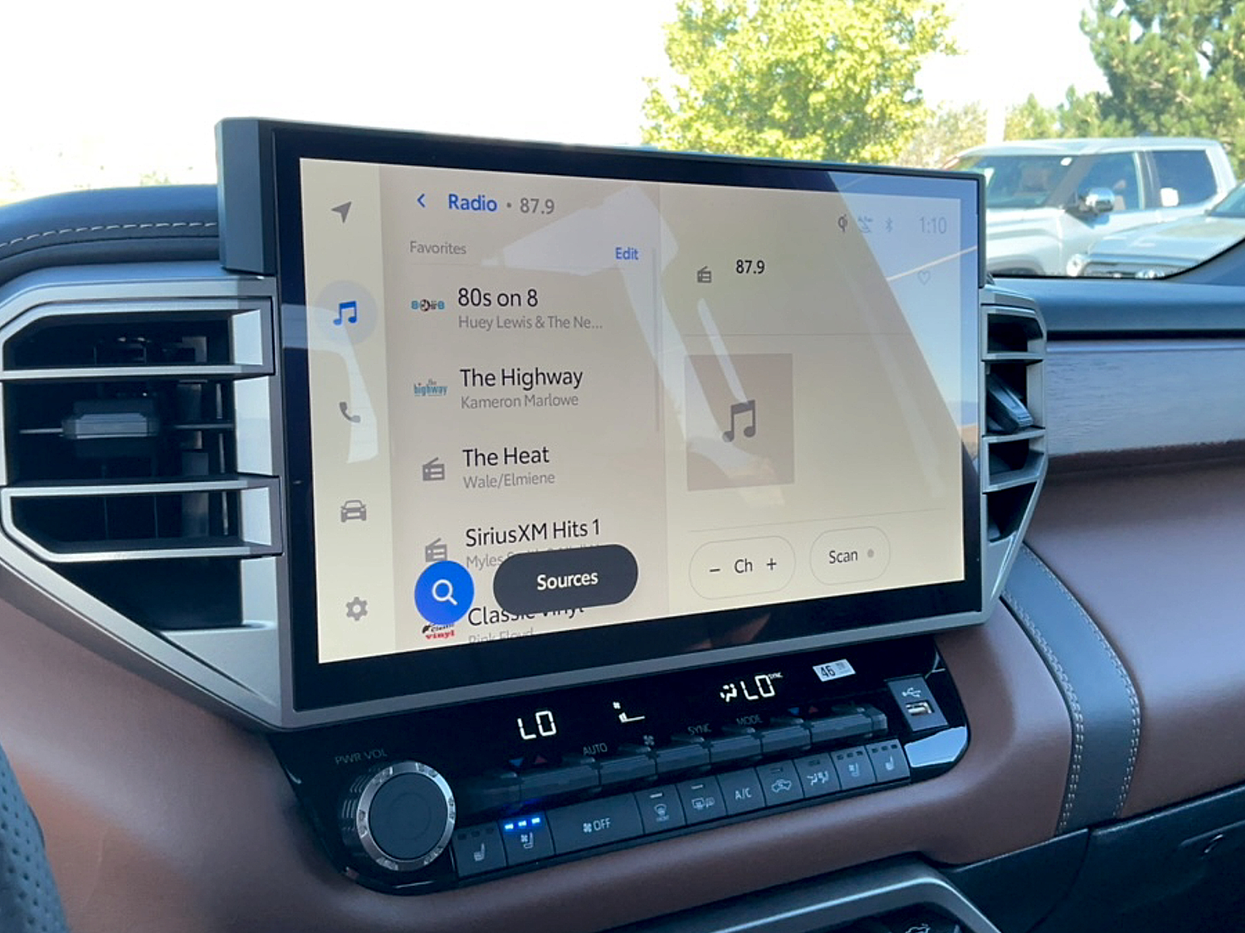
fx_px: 1151
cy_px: 464
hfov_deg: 56.8
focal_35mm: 32
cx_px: 613
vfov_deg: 44.2
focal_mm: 3
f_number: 1.8
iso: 50
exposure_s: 1/120
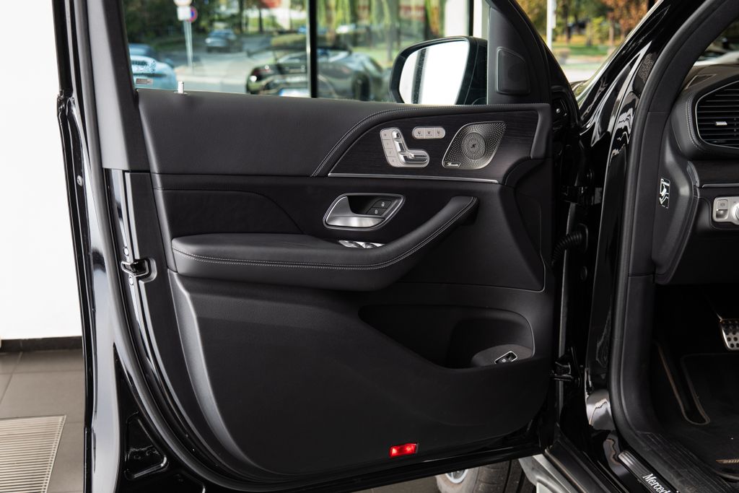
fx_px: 1127
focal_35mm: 55
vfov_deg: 24.7
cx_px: 369
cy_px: 250
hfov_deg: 36.3
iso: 160
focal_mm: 47
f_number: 5.1
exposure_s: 1/60
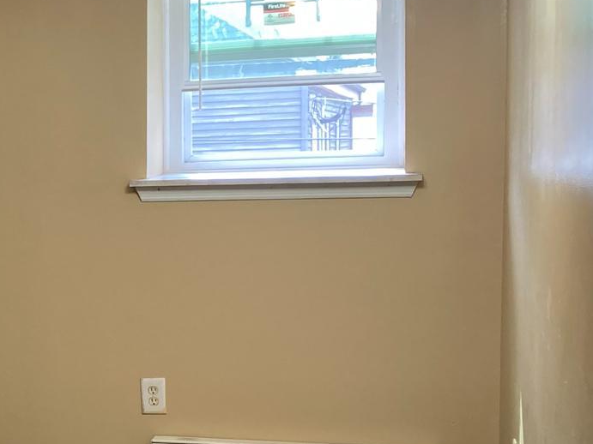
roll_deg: +1.6
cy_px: 275
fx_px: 1422
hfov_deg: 21.0
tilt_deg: -4.4
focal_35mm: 83
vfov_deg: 17.7
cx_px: -214
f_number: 1.8
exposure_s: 1/60
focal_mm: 3.99
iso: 64
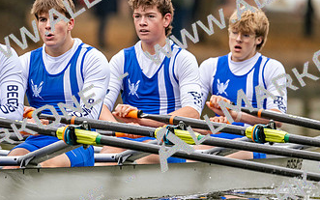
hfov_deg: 2.9
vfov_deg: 1.8
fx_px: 6228
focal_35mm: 714
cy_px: 82
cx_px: 73
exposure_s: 1/2000
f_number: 4.5
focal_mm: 400
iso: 2500
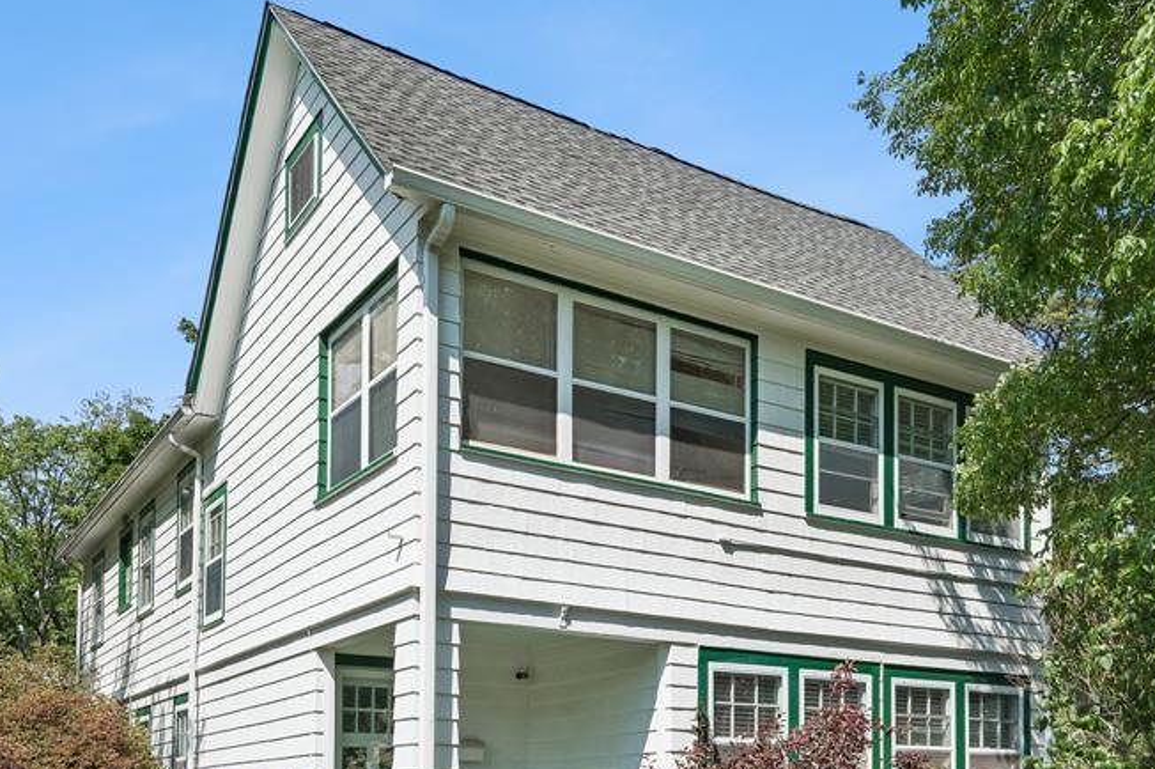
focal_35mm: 33
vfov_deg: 39.4
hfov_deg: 57.2
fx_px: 1058
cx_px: 581
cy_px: 519
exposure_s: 1/640
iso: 320
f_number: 8
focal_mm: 21
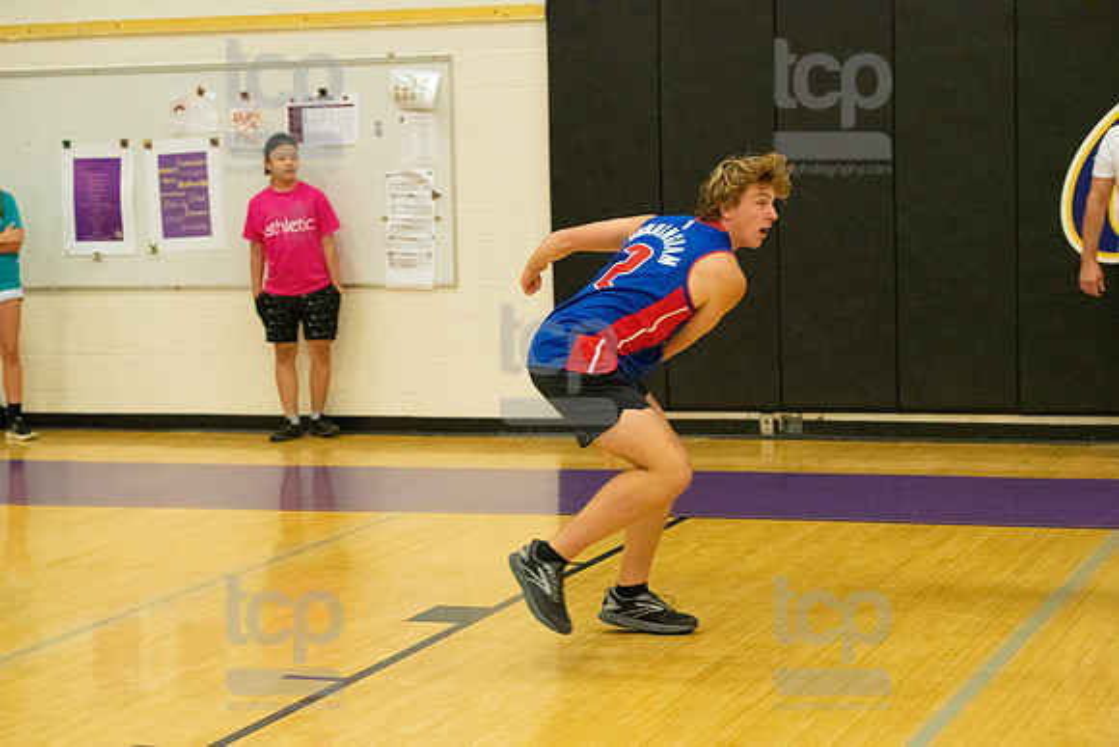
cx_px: 560
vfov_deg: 15.2
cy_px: 374
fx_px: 2798
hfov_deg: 22.6
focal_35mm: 90
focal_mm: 90
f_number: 4.5
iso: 6400
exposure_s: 1/800
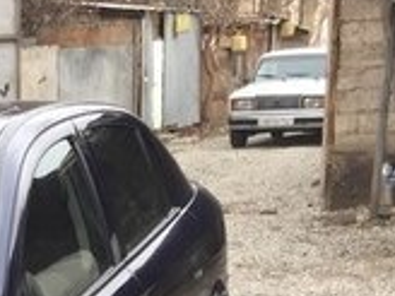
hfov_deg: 15.6
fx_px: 1335
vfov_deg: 11.9
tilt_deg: -17.3
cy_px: 492
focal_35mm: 117
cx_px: -178
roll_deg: +3.1
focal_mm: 4.15
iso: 50
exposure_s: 1/100
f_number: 2.2
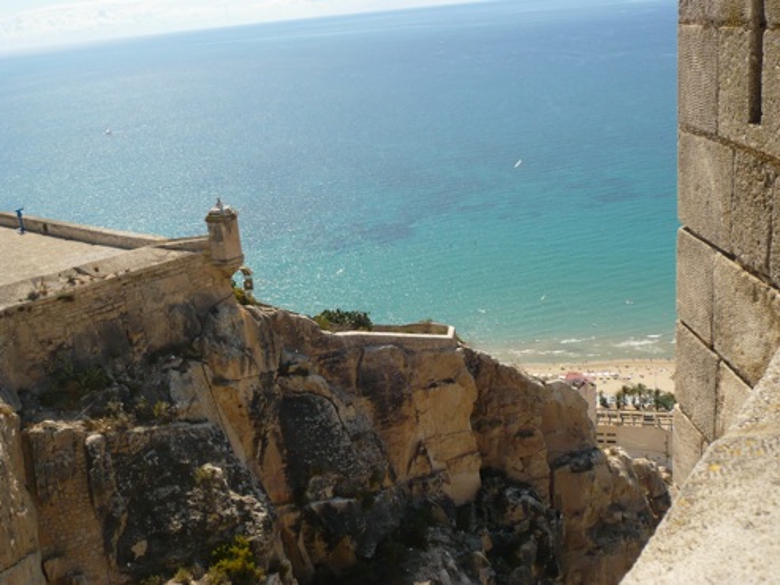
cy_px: 292
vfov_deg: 36.0
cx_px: 390
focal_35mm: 40
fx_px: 902
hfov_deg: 46.8
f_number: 9
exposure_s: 1/250
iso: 100
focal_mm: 6.6
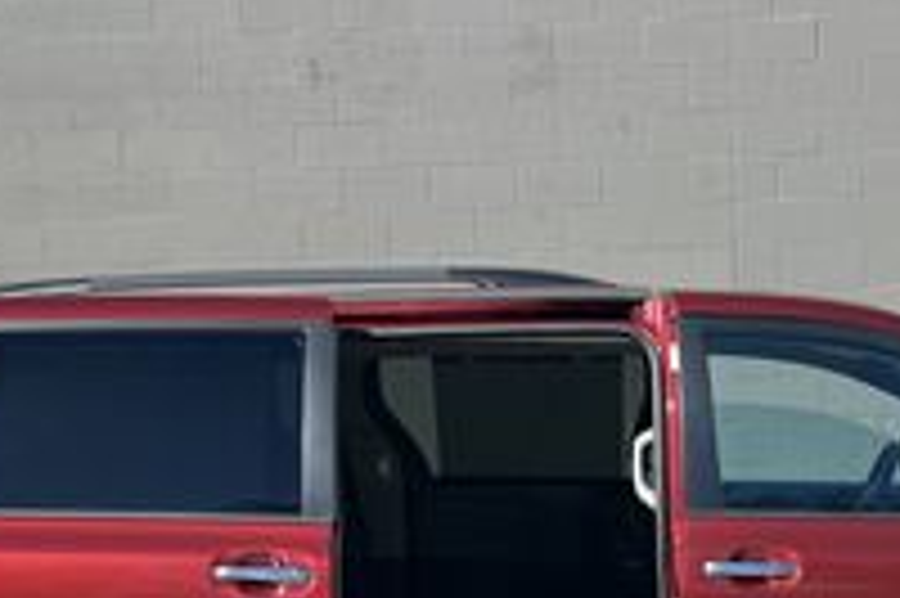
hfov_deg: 30.6
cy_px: 724
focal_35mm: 65
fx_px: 1624
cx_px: 652
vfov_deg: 19.6
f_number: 1.5
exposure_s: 1/3571
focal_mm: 5.7
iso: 50
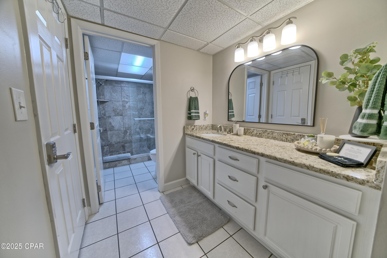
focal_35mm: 12
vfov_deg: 90.0
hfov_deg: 112.6
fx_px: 129
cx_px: 194
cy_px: 129
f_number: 8
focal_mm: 12
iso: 500
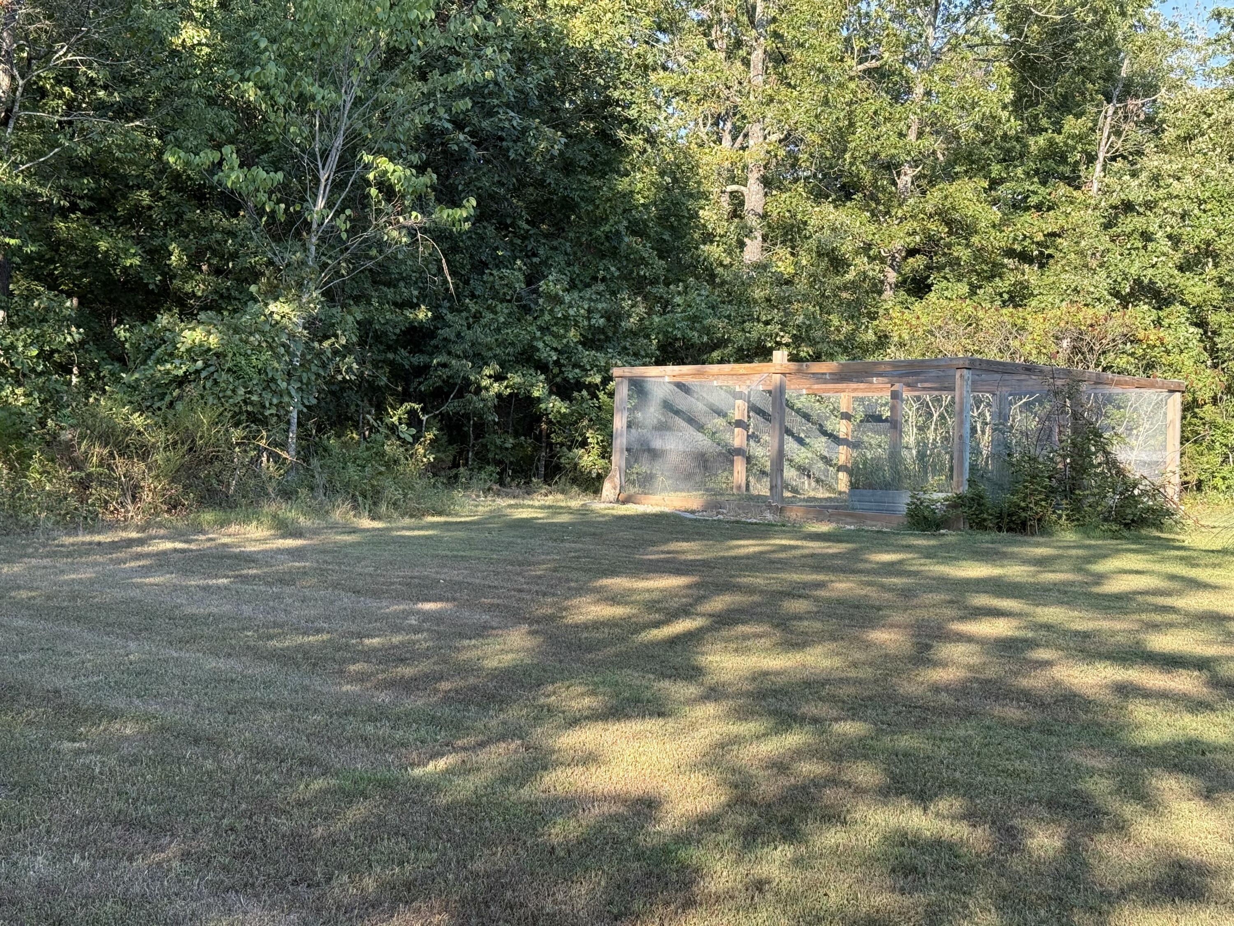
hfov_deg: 39.7
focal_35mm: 48
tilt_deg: +0.9
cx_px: 617
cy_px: 463
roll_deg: -1.4
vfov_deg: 30.3
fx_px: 1711
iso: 100
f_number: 1.78
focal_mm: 6.76
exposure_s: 1/712
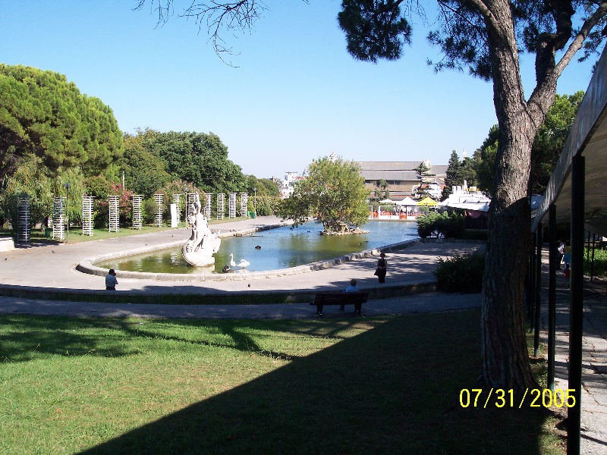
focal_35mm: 38
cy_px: 228
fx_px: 666
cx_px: 304
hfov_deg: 49.0
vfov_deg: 37.7
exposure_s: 1/500
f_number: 4.8
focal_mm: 8
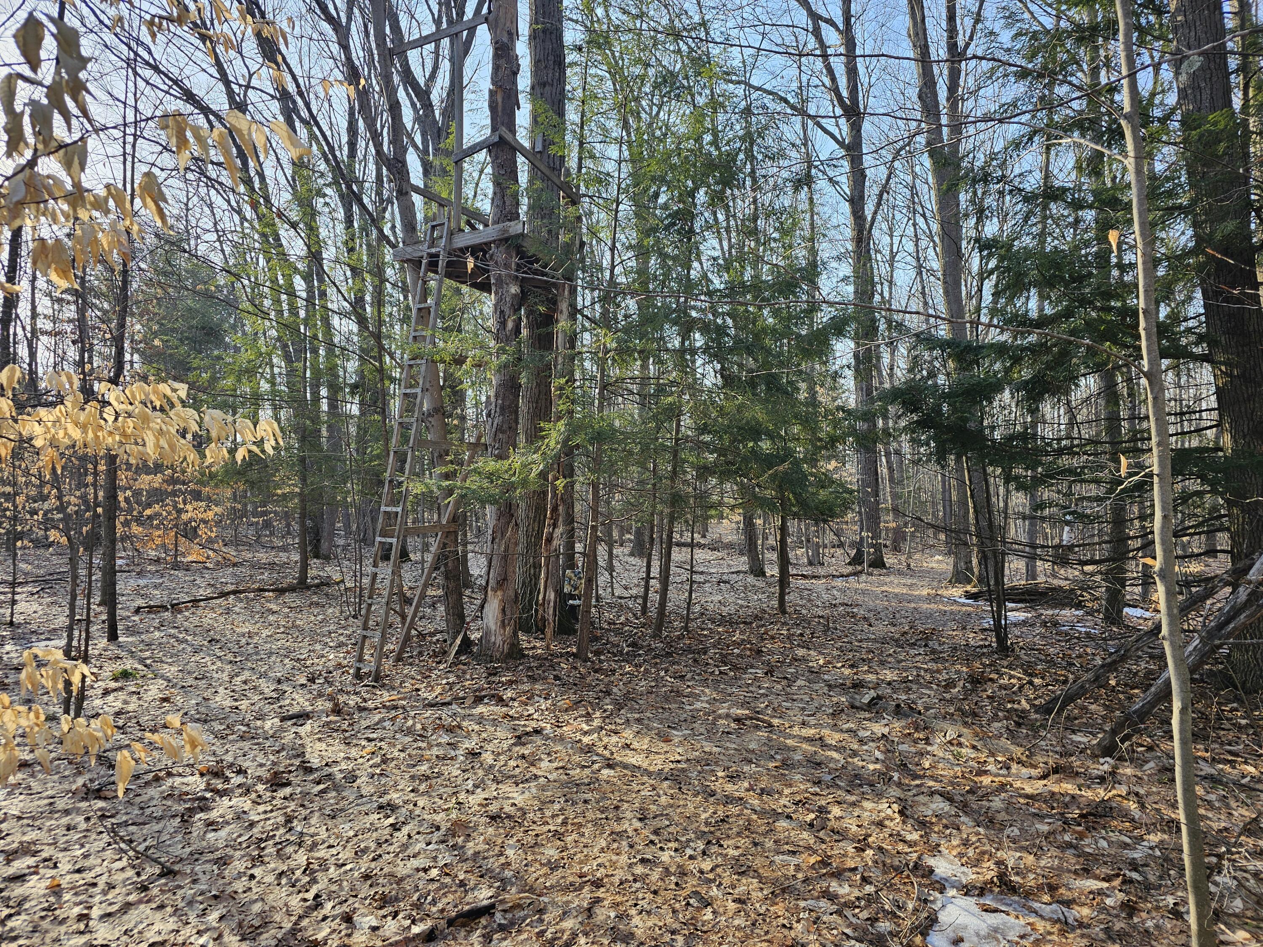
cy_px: 474
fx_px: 839
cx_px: 632
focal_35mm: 23
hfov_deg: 73.9
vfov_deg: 58.9
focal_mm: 6.3
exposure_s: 1/166
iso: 10
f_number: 1.7
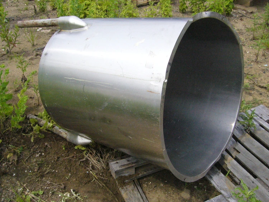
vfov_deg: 40.7
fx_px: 272
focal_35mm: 35
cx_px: 134
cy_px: 101
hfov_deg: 52.6
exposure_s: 1/2000
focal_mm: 5.8
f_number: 5.6
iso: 400
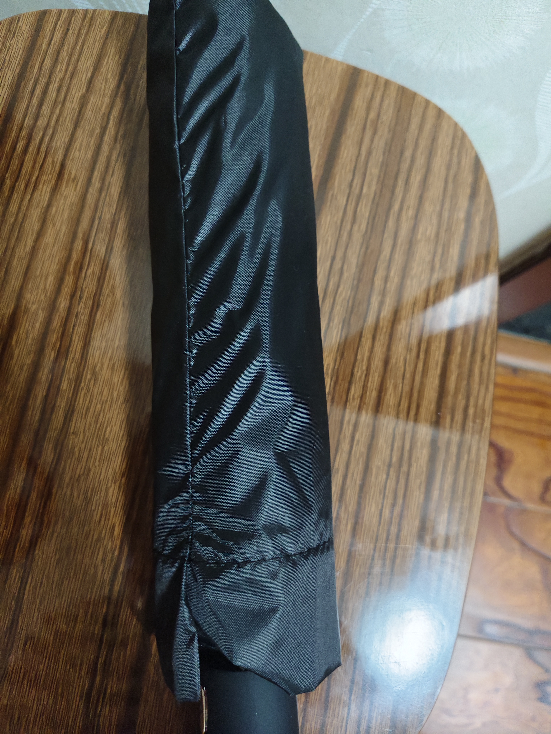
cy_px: 367
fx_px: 488
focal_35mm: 23
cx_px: 276
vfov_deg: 73.9
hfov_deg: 58.9
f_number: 1.88
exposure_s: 1/50
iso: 529
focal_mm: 5.56
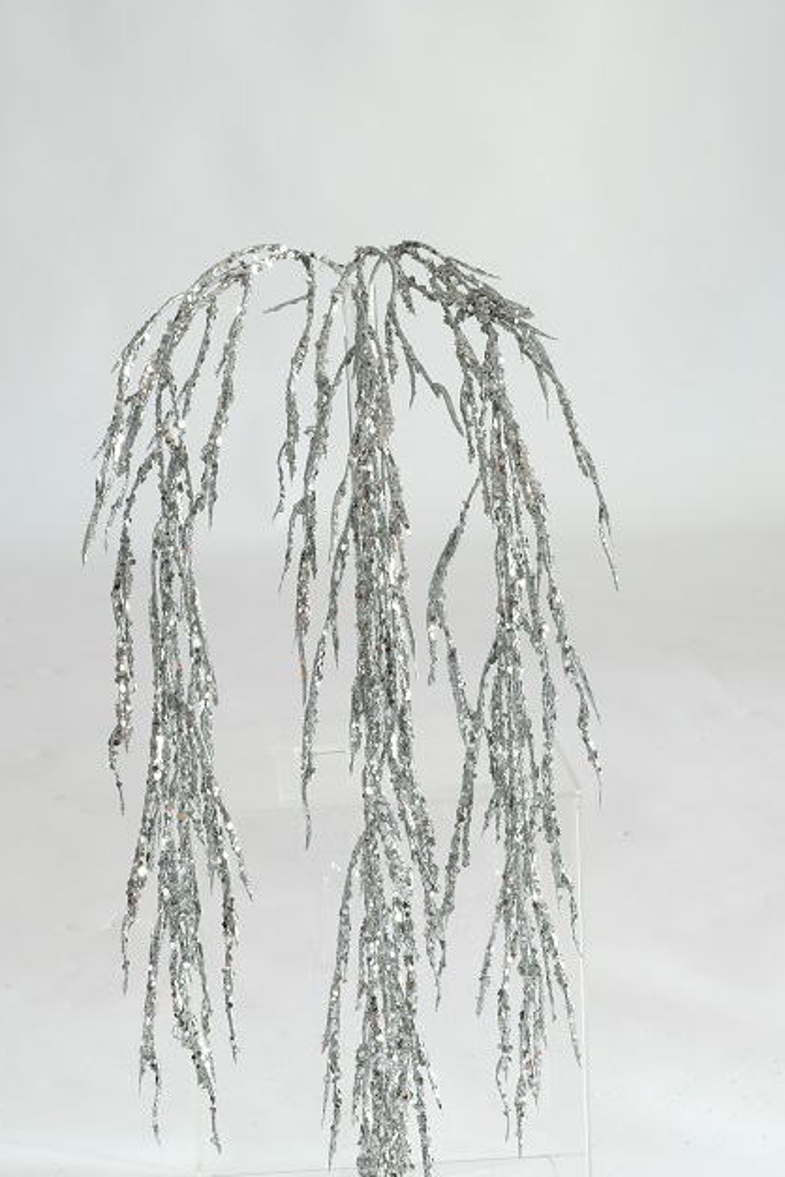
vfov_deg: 22.8
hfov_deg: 15.4
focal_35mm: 89
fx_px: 2911
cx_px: 419
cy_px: 805
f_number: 13
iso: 200
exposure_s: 5
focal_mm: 41.4
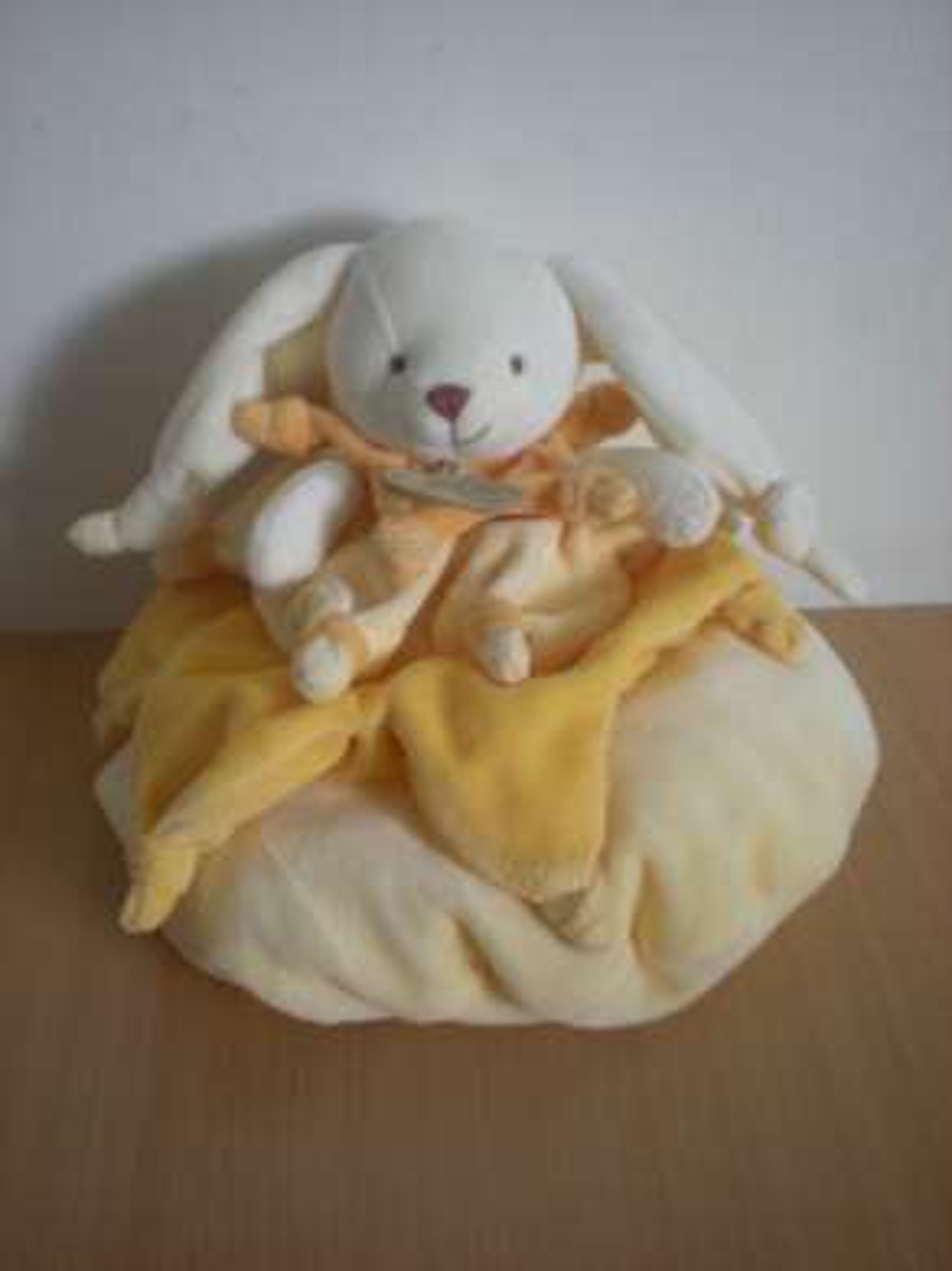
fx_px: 1395
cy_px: 636
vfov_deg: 49.0
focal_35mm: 38
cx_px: 476
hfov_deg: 37.7
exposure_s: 1/30.3
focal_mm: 6.3
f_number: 3.1
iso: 200
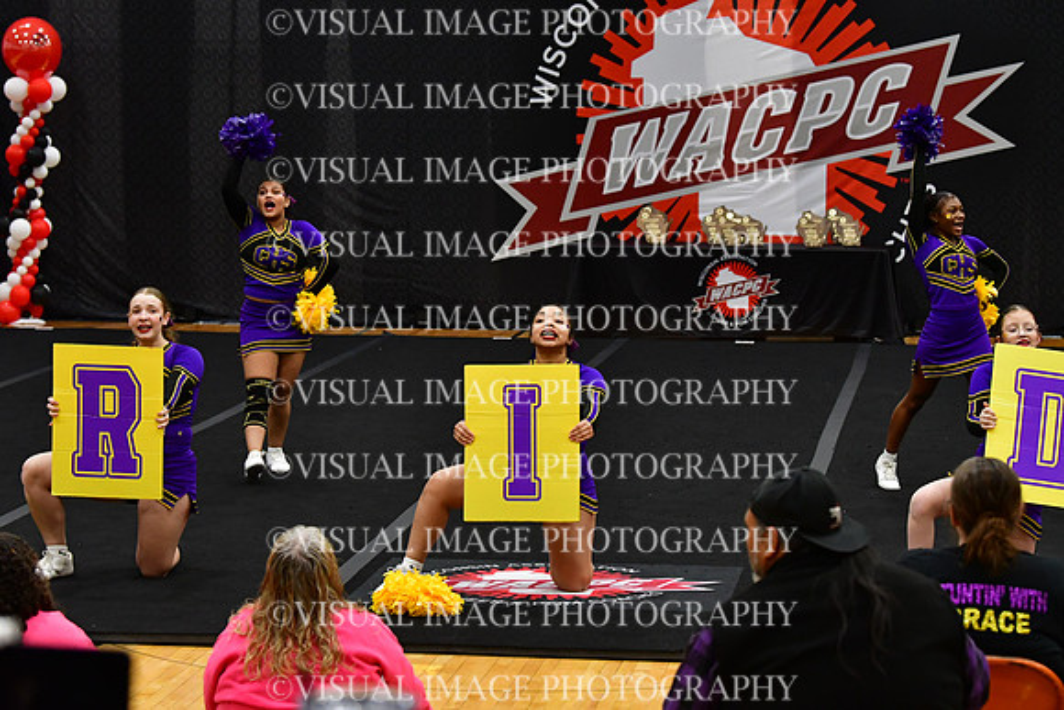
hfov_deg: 19.5
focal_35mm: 105
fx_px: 3104
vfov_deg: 13.0
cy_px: 355
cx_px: 532
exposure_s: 1/500
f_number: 4
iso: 4000
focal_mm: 70
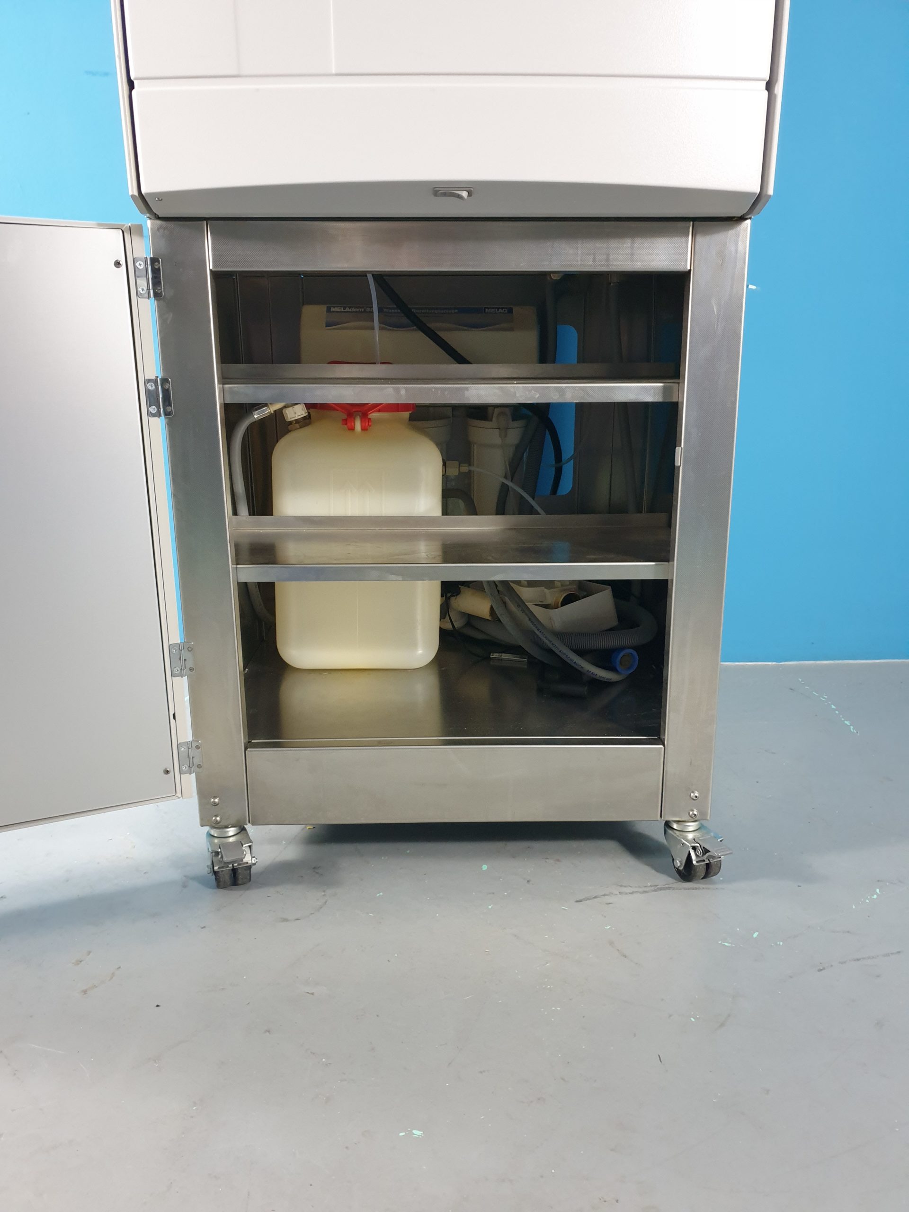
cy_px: 606
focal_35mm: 26
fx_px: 910
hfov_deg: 53.1
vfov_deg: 67.3
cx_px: 454
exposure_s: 1/33
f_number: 1.5
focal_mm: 4.3
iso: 320
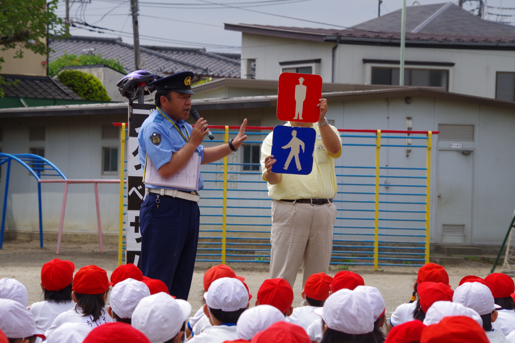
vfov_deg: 6.8
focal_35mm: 202
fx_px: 2889
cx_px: 258
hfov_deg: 10.2
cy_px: 172
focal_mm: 135
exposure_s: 1/250
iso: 200
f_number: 11
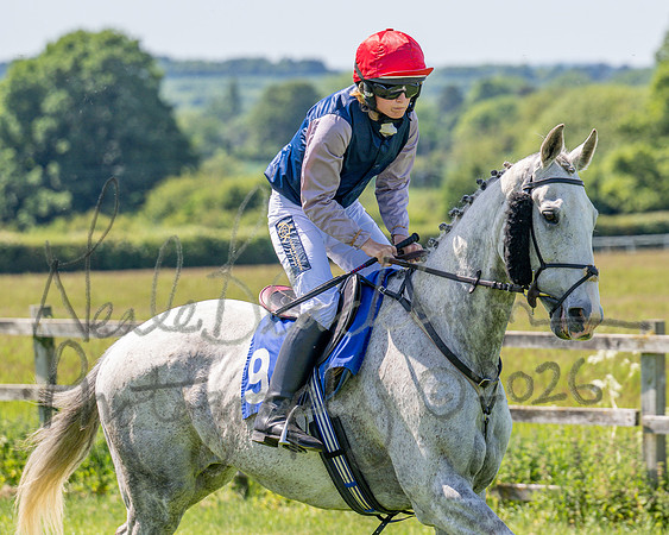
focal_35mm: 279
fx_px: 5520
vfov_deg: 5.5
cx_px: 473
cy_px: 220
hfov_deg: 6.9
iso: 200
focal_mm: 140
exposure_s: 1/1250
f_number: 4
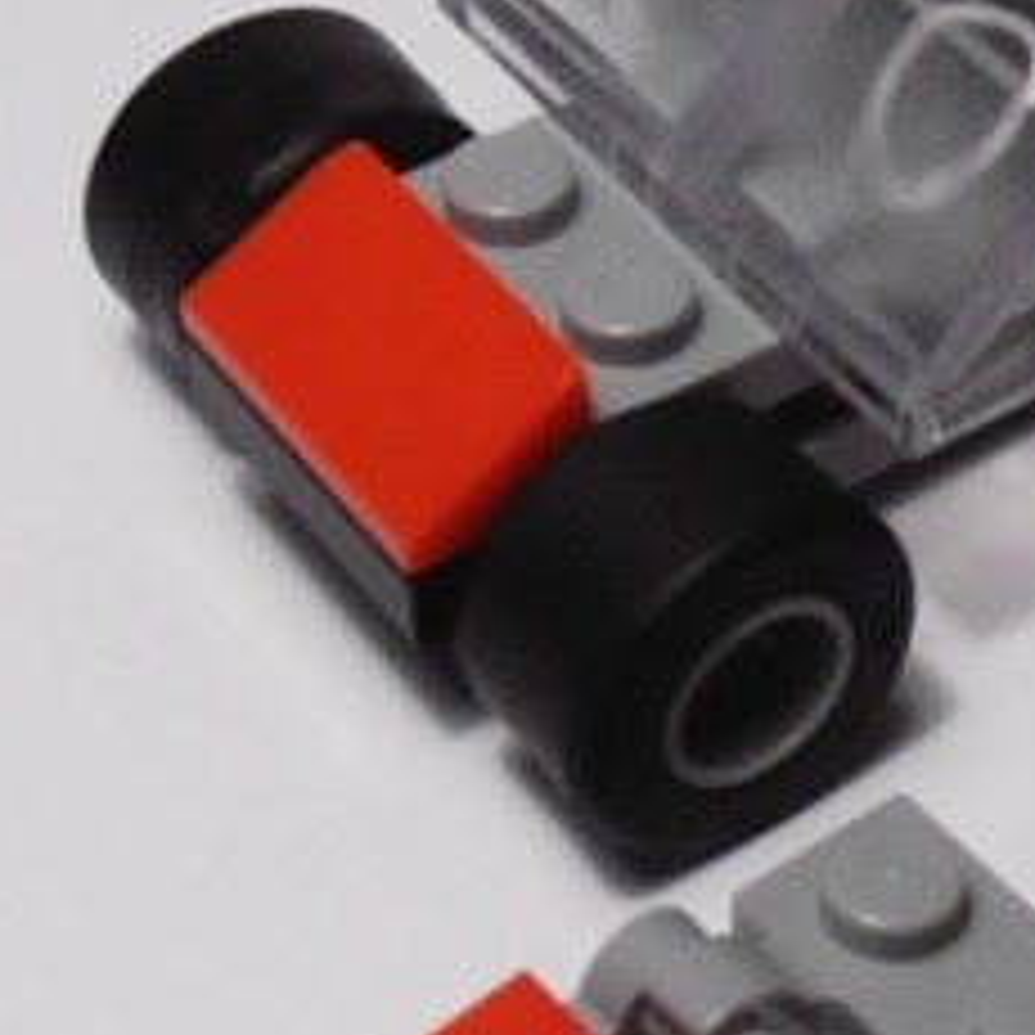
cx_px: 1112
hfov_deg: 13.4
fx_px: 4330
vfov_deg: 13.6
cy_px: 394
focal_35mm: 128
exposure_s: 1/160
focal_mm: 6.61
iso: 80
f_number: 3.9
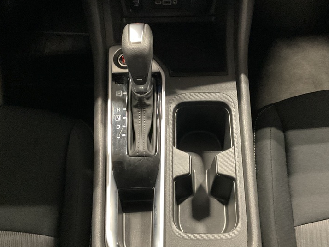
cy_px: 132
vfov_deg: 36.8
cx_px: 171
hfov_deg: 47.9
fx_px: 371
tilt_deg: -60.4
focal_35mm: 39
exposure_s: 1/30
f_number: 1.8
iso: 500
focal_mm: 3
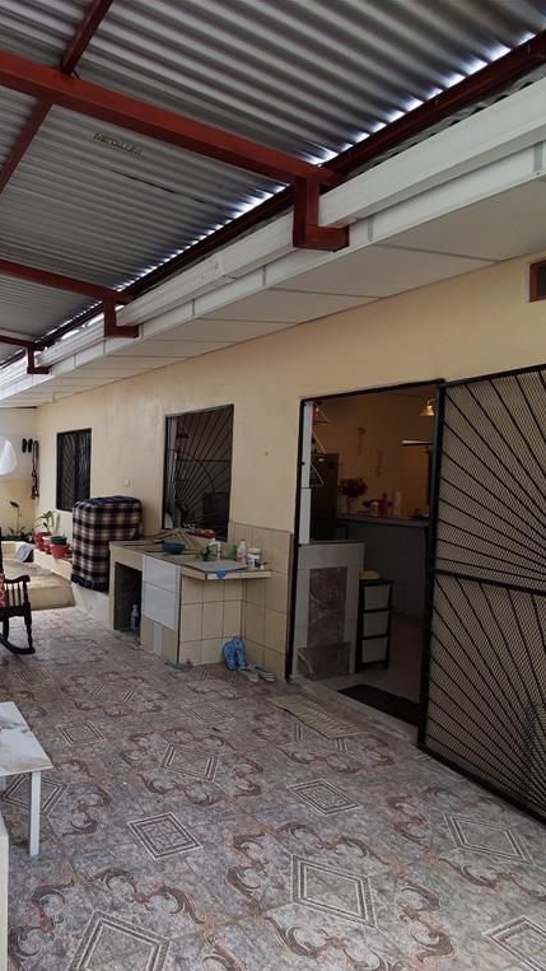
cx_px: 32
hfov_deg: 50.1
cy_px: 487
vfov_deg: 89.6
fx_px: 489
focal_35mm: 19
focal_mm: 1.8
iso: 100
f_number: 2.2
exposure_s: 1/60
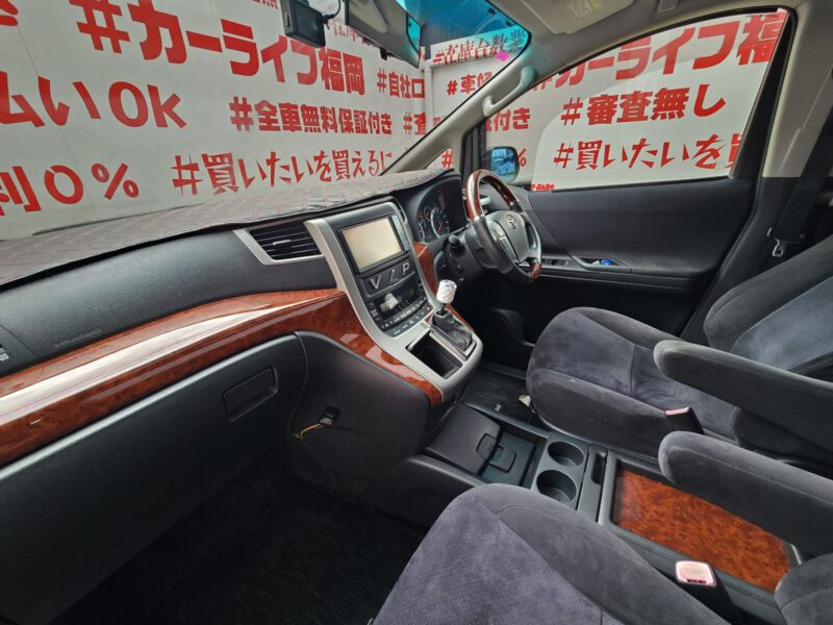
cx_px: 416
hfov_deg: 106.2
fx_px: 313
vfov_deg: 89.9
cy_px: 312
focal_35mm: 13
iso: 50
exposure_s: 1/189
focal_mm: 2.2
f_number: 2.2
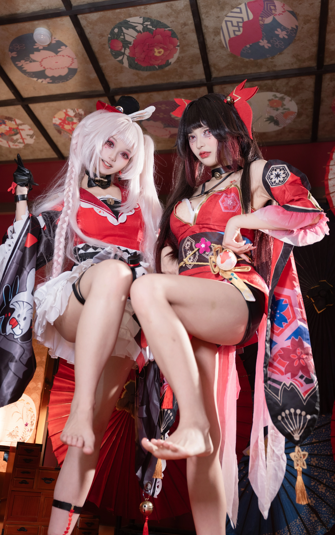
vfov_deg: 55.8
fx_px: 506
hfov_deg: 36.6
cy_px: 269
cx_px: 155
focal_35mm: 35
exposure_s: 1/160
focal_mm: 33.6
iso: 640
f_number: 2.8
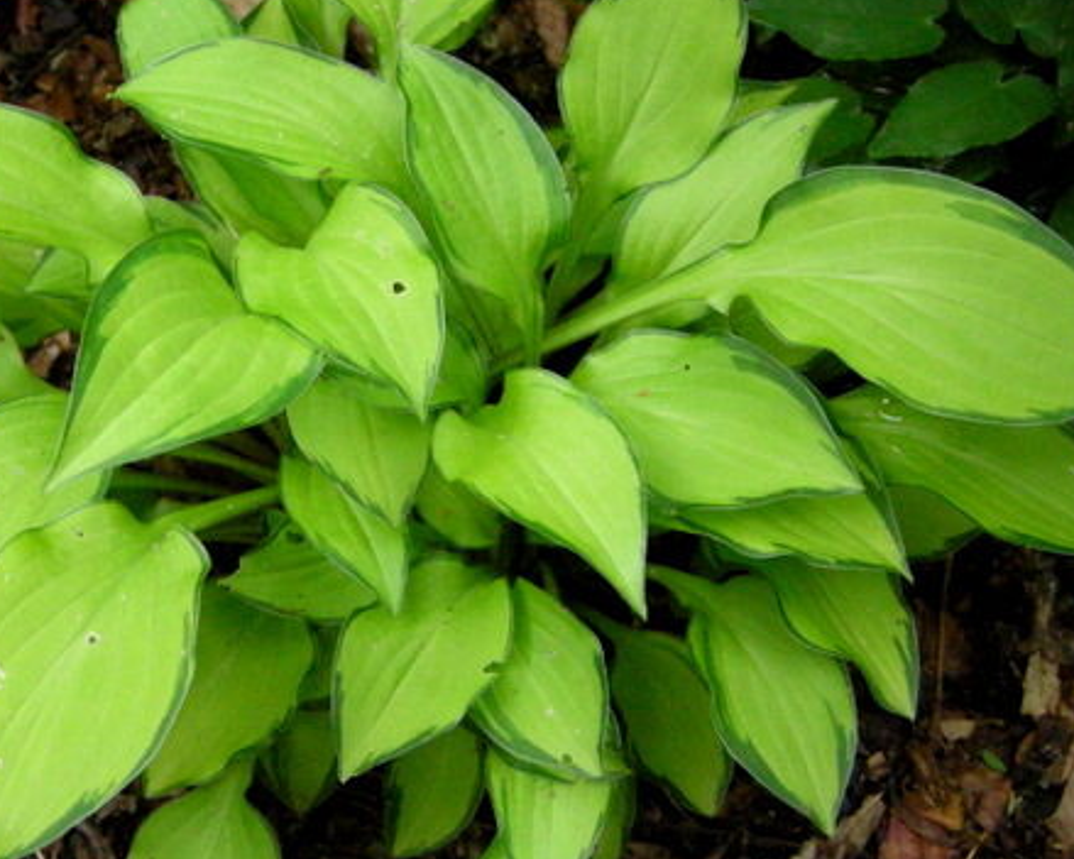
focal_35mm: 64
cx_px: 357
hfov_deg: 29.4
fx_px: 2034
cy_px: 426
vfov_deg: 23.8
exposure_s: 1/49.5
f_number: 2.7
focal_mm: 7.5
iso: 400
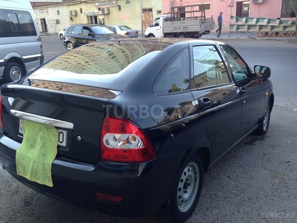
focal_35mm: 33
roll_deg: +3.9
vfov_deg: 42.9
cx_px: 148
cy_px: 112
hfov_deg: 55.4
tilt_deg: -18.4
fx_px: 283
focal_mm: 4.12
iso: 50
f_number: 2.4
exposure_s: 1/206
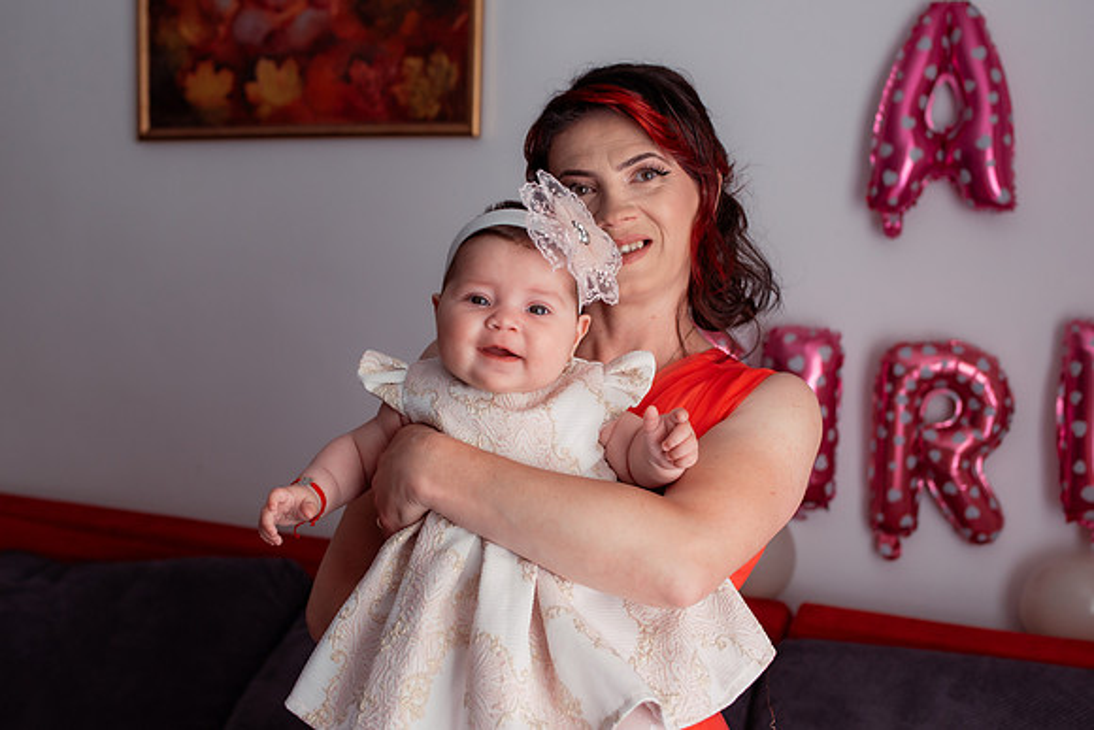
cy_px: 364
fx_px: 1145
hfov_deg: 51.0
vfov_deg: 35.3
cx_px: 523
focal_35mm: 38
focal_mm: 35
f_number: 4
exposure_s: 1/250
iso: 800
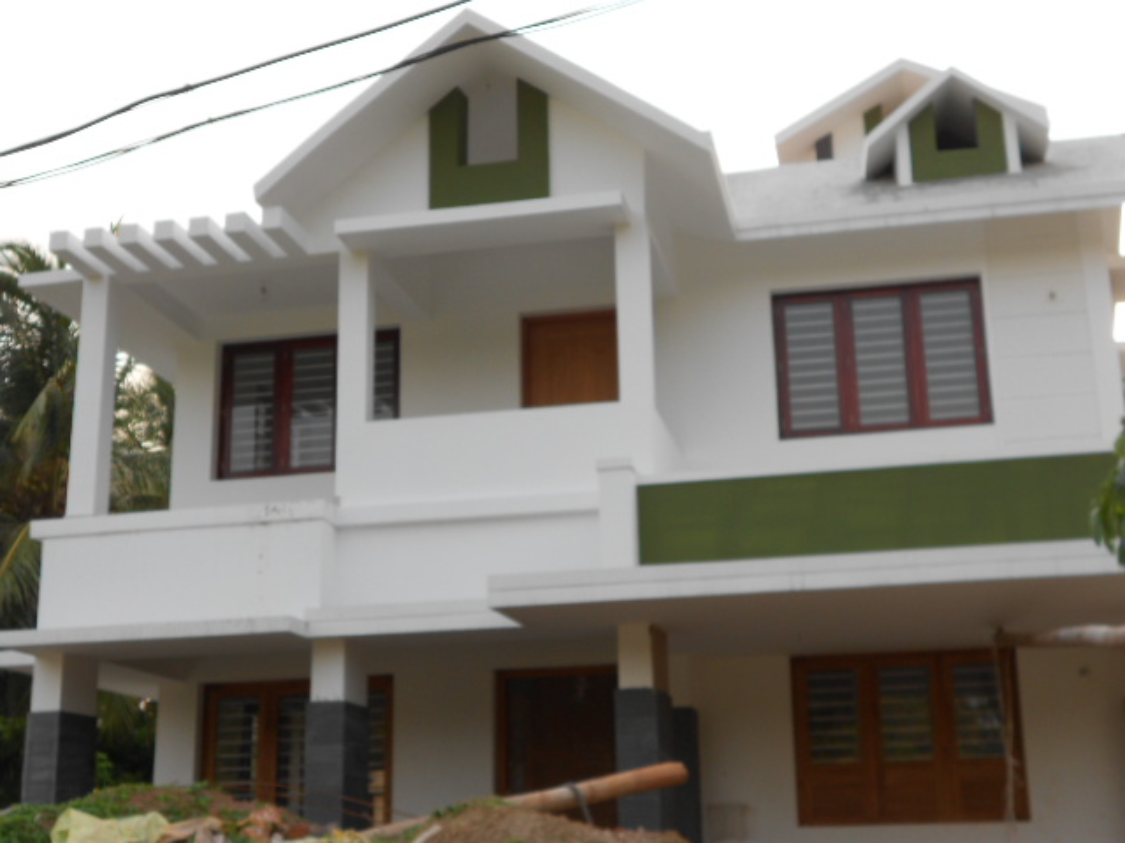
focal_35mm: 49
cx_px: 562
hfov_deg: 38.9
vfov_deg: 29.7
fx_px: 1592
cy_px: 422
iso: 80
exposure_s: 1/125
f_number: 4.5
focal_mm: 9
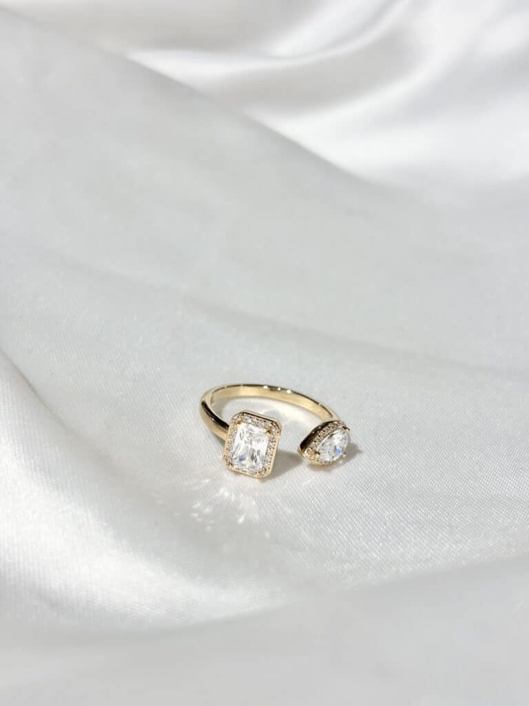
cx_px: 264
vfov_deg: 36.8
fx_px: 1060
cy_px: 353
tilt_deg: -23.1
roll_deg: +3.6
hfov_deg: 28.0
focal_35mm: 52
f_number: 1.6
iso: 32
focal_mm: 5.96
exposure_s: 1/350
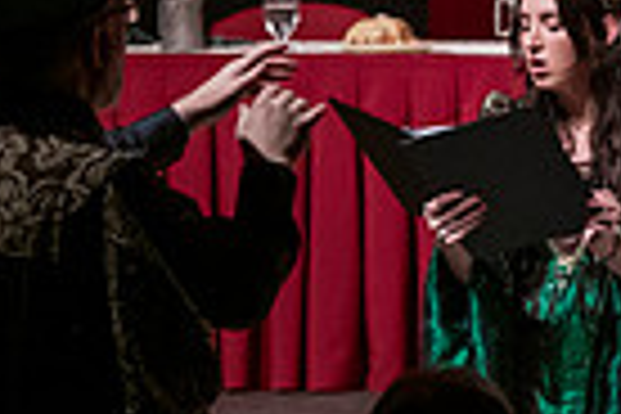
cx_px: 1161
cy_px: 38
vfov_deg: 3.0
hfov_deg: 4.4
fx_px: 7952
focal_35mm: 461
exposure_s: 1/200
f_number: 4
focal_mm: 110
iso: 2000
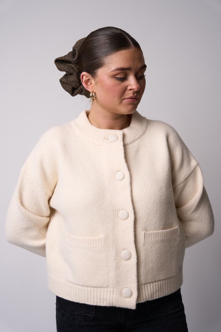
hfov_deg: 25.5
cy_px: 166
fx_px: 489
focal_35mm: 53
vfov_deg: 37.5
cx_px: 110
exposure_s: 1/160
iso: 400
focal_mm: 53.1
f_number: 6.3
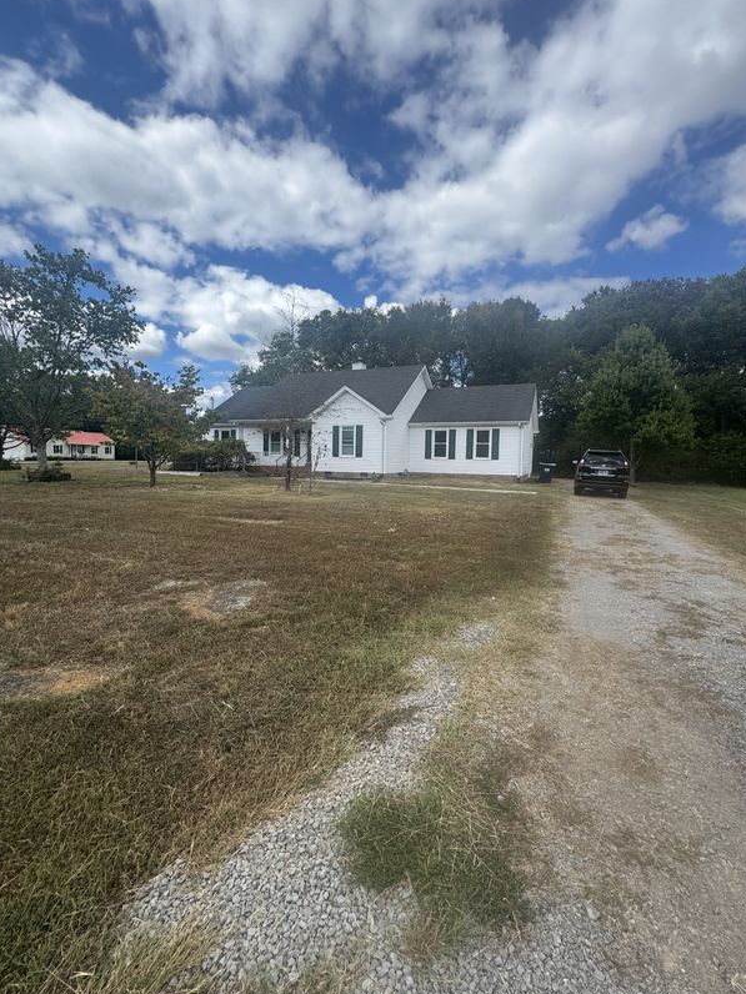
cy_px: 484
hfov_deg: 81.7
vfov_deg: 98.1
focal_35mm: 15
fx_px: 431
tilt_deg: -2.7
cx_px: 390
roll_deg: -1.1
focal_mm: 2.22
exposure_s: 1/1178
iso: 50
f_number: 2.2
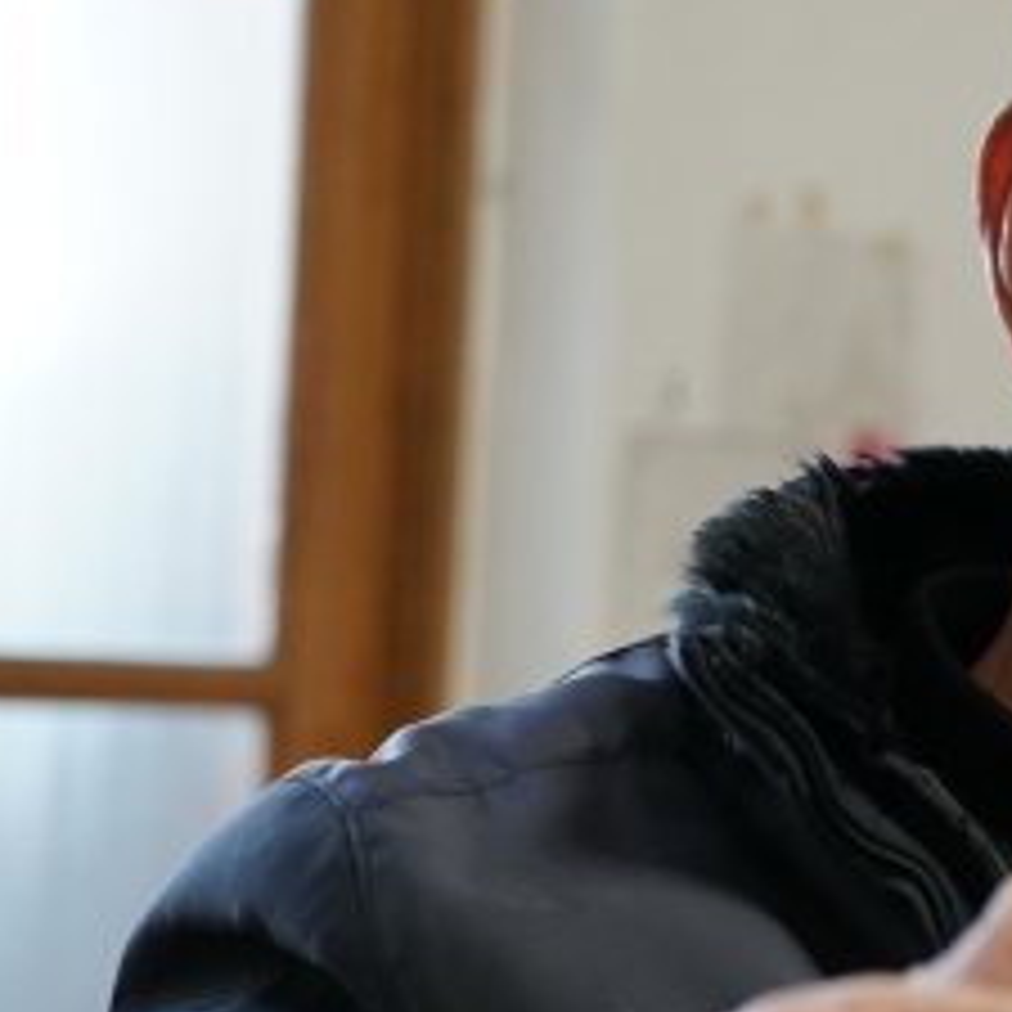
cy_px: 558
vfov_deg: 11.5
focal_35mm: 152
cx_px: 1232
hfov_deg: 11.3
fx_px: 5028
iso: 2000
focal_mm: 62
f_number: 4
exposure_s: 1/160
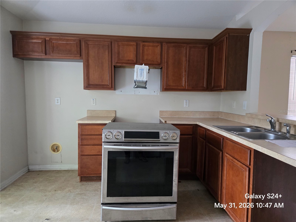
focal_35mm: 23
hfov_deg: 73.9
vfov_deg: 58.9
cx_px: 148
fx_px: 197
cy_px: 111
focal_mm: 5.4
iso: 800
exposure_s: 1/60.2
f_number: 1.8
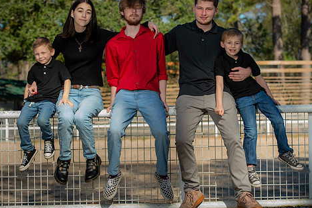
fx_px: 832
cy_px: 88
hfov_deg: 21.2
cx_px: 162
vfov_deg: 14.2
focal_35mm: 96
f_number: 5
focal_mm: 78
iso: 50
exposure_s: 1/250
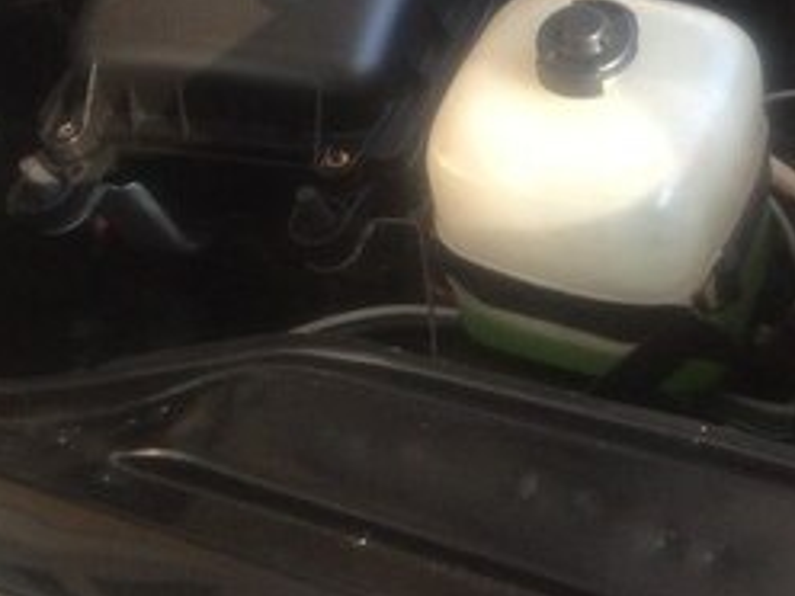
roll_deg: +6.1
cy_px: -117
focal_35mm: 88
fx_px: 2021
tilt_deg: -38.6
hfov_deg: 21.7
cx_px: 731
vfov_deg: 16.1
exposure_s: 1/120
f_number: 2.4
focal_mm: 4.12
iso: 80
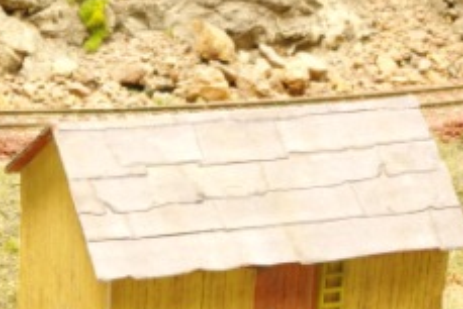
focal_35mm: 147
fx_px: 1892
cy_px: 287
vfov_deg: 9.3
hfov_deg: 14.0
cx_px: 226
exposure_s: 1/1.43
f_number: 27
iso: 1600
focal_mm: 50
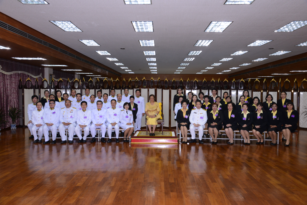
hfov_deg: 61.9
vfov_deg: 43.6
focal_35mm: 30
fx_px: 256
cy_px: 102
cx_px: 154
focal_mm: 30
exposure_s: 1/60
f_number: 8
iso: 1600
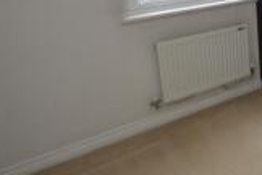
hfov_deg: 34.3
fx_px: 320
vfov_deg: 29.3
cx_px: 325
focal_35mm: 44
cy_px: 17
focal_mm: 10
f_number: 5
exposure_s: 1/20
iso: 100
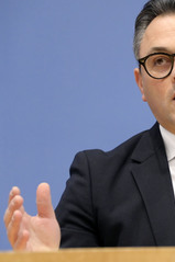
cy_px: 137
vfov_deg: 9.4
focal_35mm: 219
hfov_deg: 6.2
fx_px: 1599
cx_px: 231
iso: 5000
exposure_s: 1/400
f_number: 5.6
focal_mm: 116
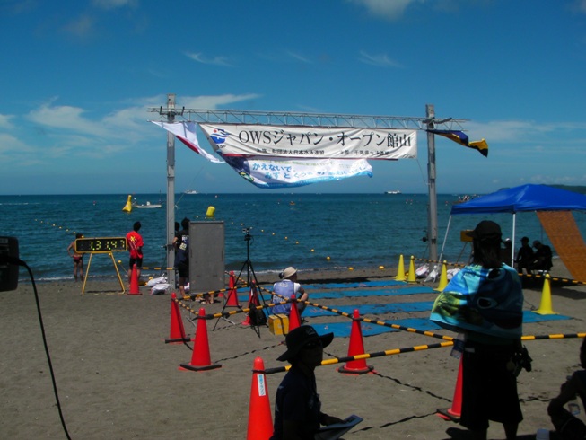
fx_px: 643
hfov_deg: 49.0
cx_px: 293
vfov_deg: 37.7
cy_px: 220
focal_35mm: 38
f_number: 5.6
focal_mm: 6.3
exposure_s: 1/513
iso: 50
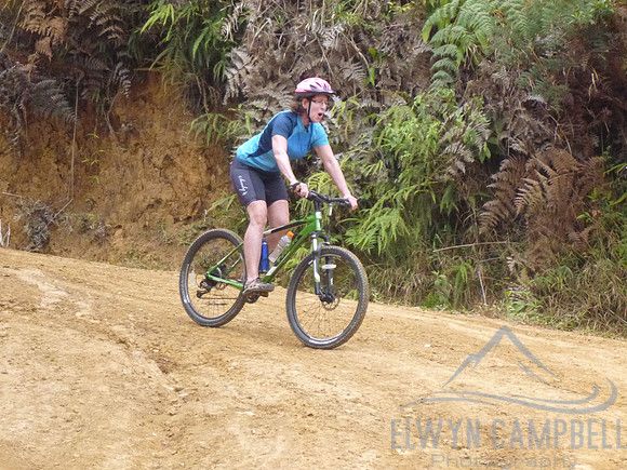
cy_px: 235
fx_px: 2174
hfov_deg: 16.4
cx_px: 314
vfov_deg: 12.3
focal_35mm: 120
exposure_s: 1/500
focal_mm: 21.3
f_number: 5.8
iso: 1000
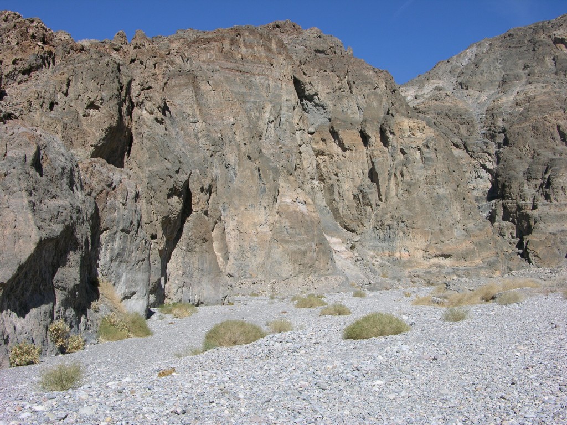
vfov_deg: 39.7
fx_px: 590
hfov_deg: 51.4
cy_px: 212
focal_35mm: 36
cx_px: 284
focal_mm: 9.2
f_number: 6.3
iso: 50
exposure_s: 1/270
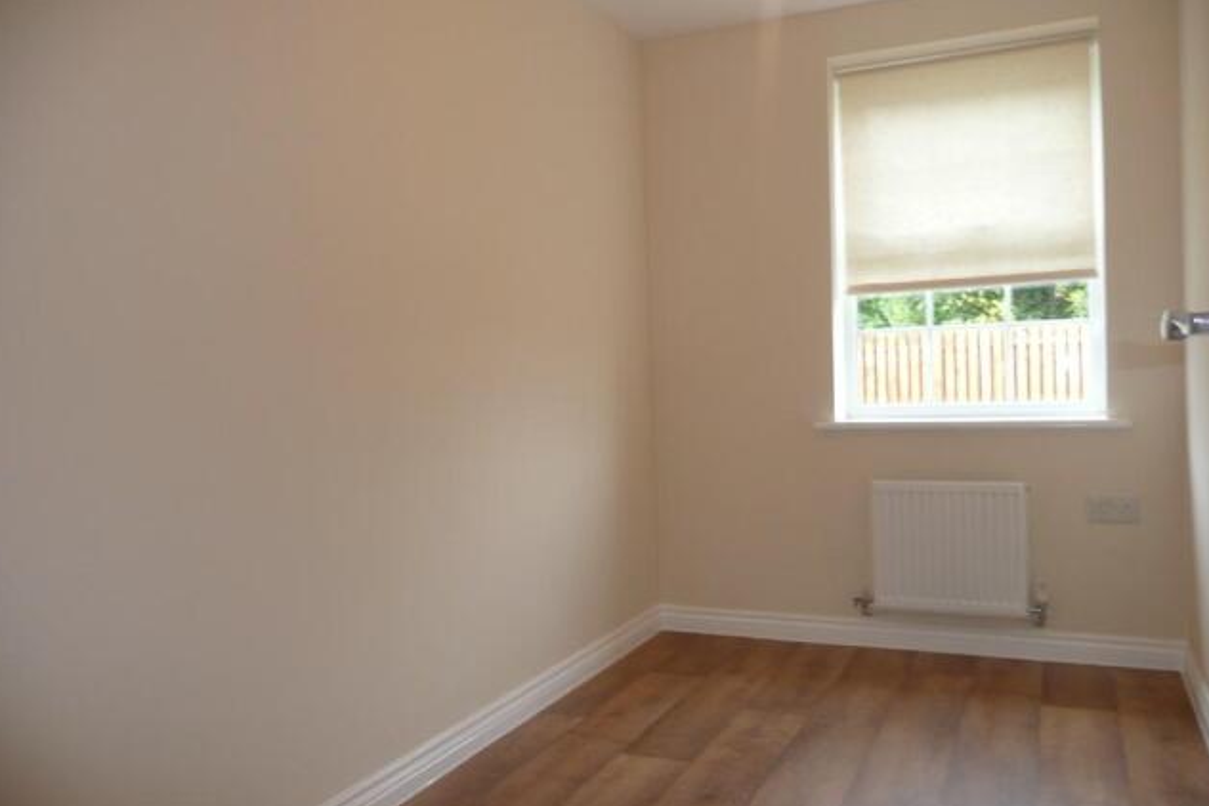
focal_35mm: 29
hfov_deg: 63.7
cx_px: 612
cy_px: 412
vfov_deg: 45.0
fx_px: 974
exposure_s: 1/30
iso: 100
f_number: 3.3
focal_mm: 4.6
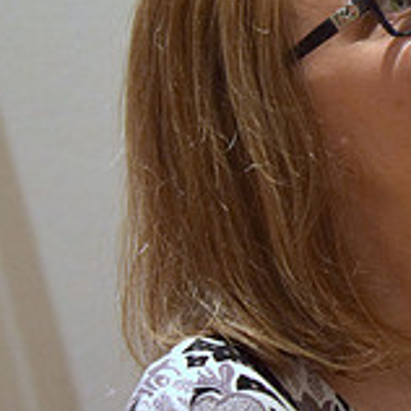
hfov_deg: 5.3
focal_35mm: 328
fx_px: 4406
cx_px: 697
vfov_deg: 5.3
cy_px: 74
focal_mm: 70
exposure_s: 1/160
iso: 1600
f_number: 2.8
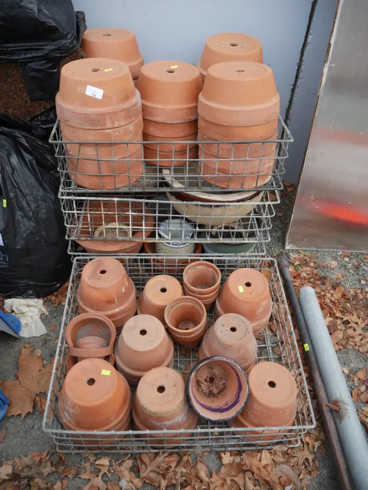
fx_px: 425
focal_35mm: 30
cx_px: 184
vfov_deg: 59.9
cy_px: 245
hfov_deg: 46.8
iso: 200
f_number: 3.6
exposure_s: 1/125
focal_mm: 15
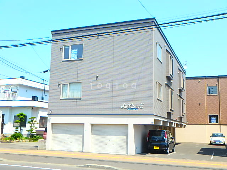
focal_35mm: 39
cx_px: 114
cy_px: 85
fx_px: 256
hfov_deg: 47.9
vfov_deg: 36.8
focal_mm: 6.9
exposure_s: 1/320
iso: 125
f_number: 5.1
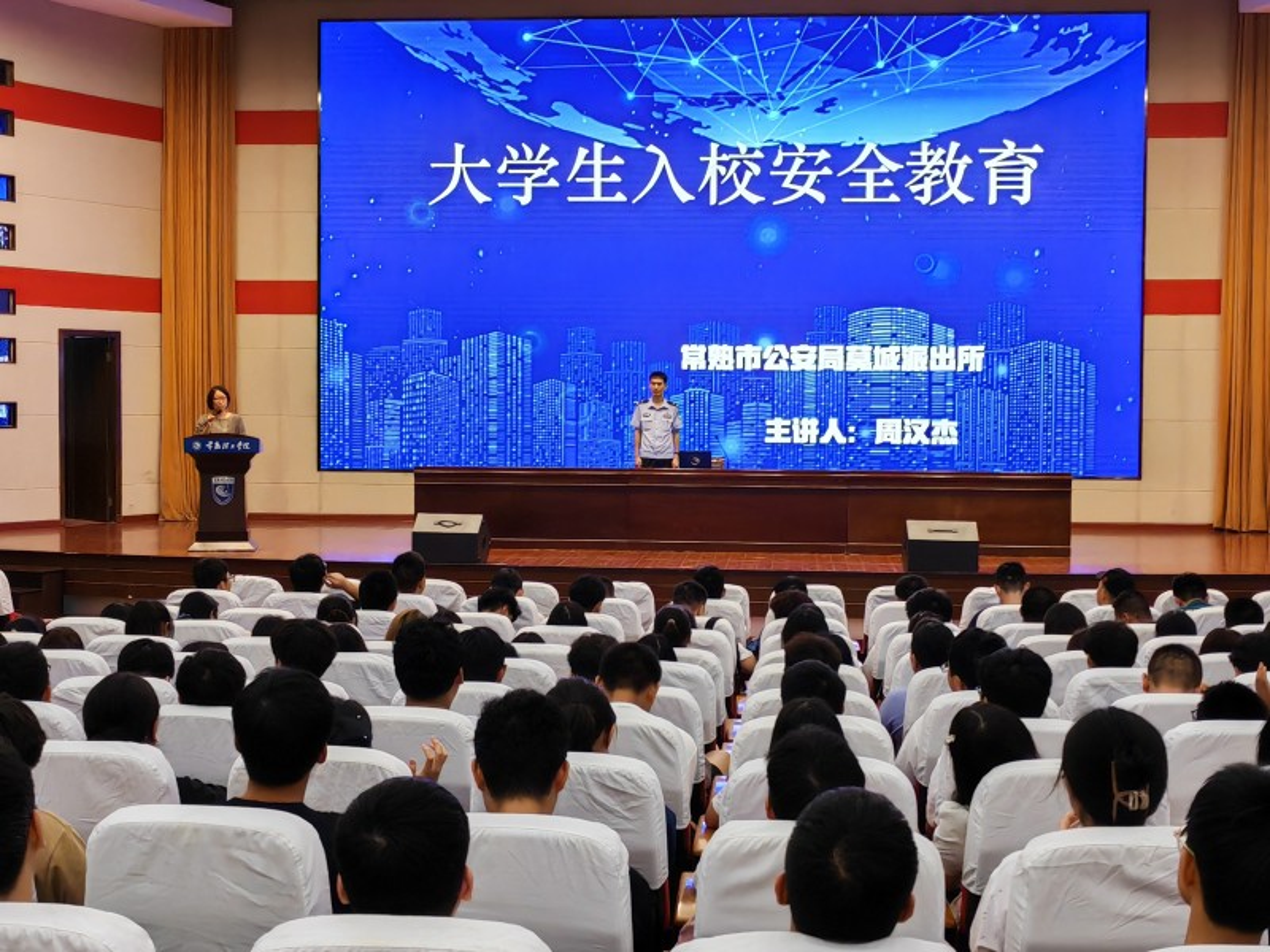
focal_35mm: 52
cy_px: 476
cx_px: 635
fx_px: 1908
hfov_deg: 36.8
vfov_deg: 28.0
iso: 160
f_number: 1.9
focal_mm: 5.52
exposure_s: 1/100
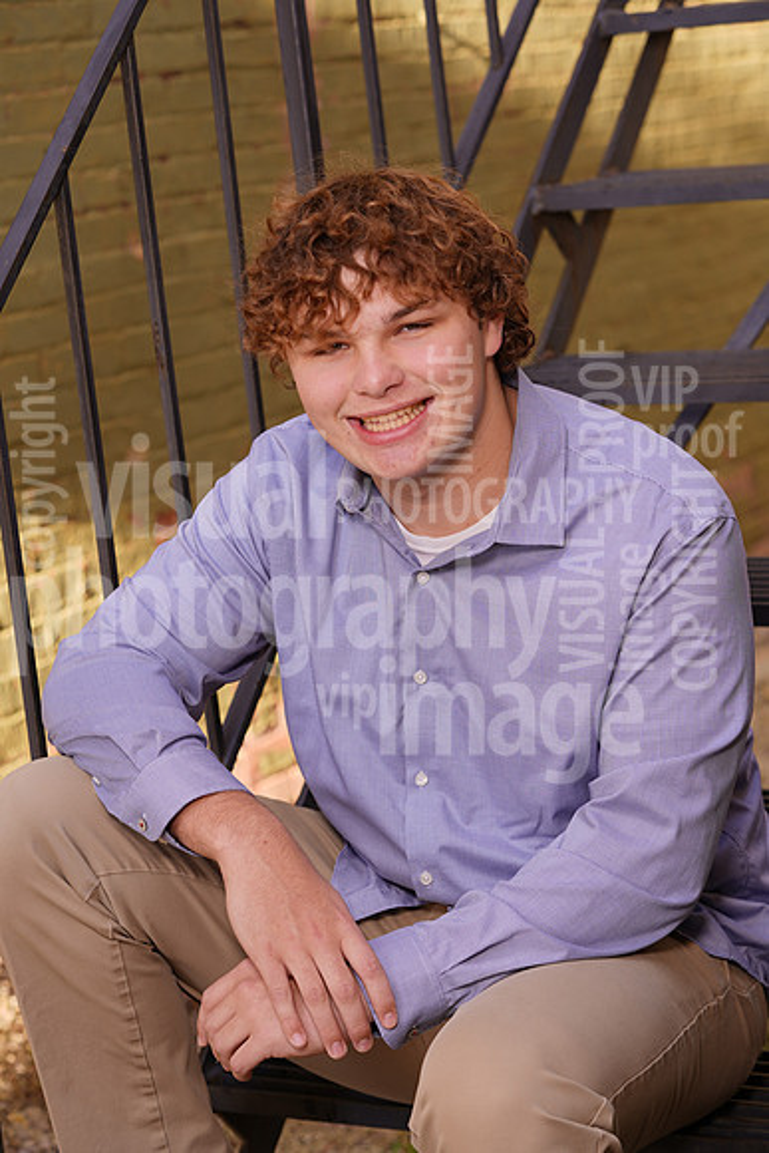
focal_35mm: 88
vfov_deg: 23.1
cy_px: 576
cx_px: 384
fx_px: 2818
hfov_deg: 15.5
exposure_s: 1/80
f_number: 4.5
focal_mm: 88
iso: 64
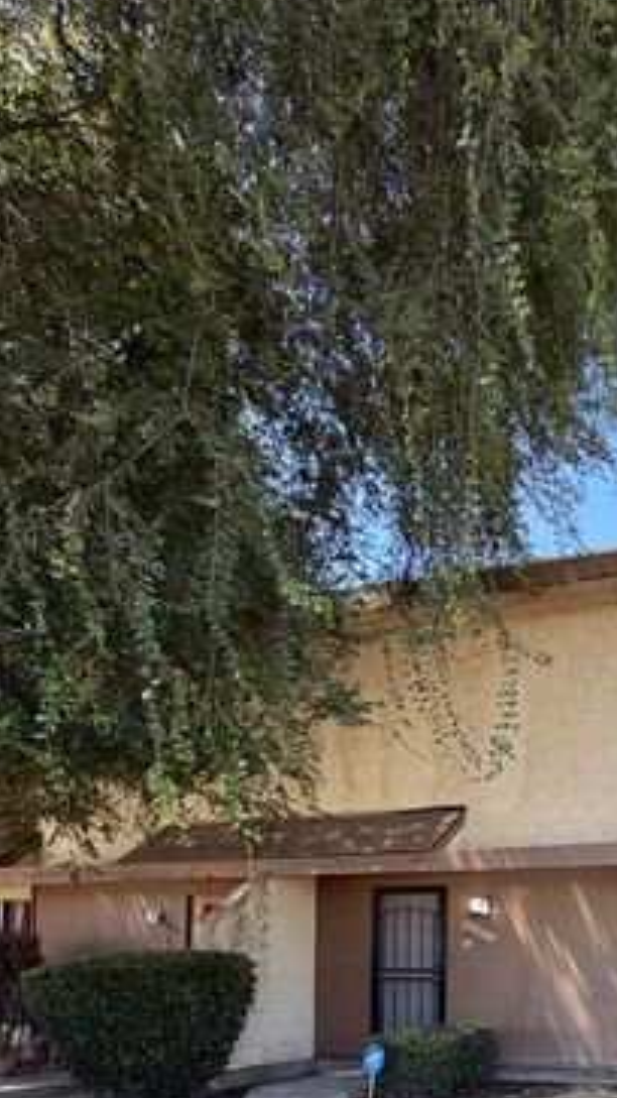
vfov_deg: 59.3
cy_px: 959
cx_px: 656
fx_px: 815
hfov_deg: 36.1
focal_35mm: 28
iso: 50
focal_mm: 2.22
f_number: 2.2
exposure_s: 1/349
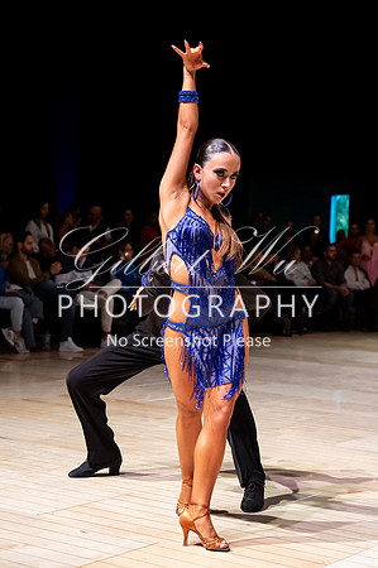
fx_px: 1185
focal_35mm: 75
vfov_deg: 27.0
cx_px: 214
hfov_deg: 18.1
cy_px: 284
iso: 3200
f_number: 3.2
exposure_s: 1/400
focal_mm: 50
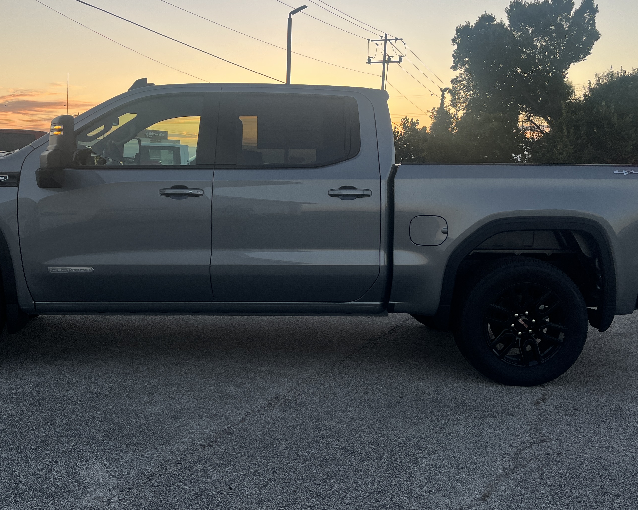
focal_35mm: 40
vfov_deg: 37.2
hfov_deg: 45.6
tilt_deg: -3.0
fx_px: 755
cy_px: 209
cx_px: 262
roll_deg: -1.2
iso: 50
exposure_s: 1/621
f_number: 1.6
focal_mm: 5.1
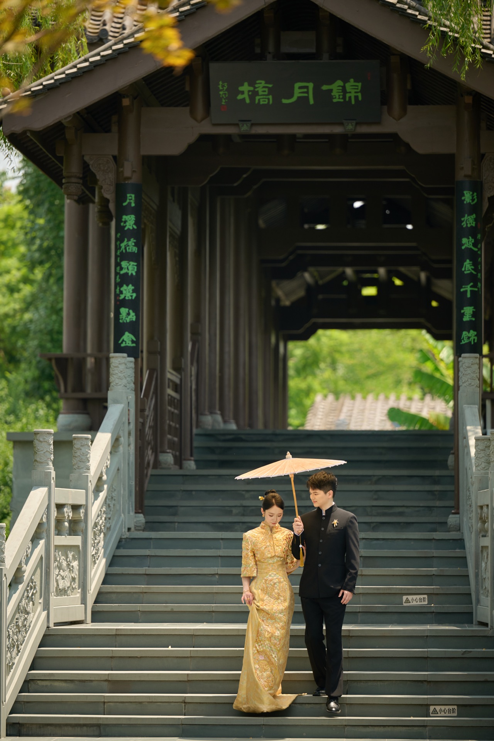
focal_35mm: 170
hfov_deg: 8.1
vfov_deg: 12.1
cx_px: 247
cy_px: 370
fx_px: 3499
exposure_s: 1/1600
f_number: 2.8
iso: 200
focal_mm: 170
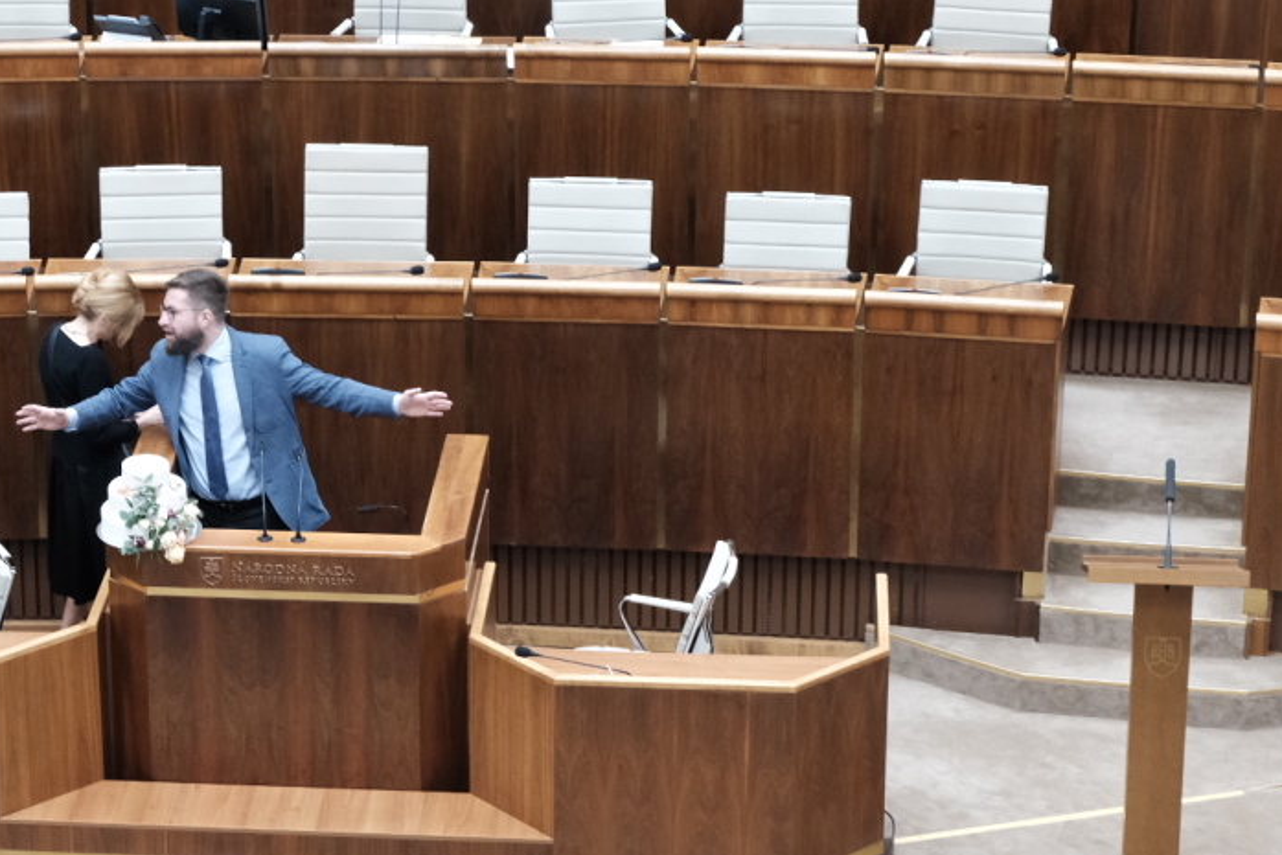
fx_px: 3740
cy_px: 530
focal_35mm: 105
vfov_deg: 13.0
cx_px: 348
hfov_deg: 19.3
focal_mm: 40.7
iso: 2000
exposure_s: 1/80
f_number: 4
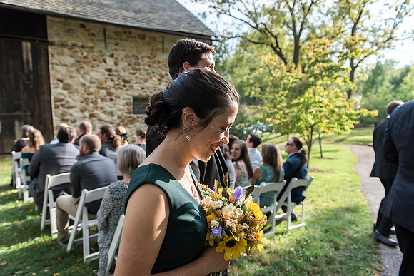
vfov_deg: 52.0
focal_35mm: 25
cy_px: 138
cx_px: 207
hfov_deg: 72.3
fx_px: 283
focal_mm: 24
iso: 320
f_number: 3.5
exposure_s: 1/1000
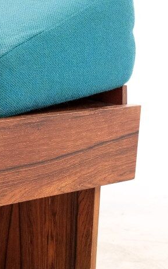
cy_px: 181
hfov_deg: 10.5
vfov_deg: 16.9
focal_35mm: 123
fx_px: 901
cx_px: -11
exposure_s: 1/42
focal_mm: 29.2
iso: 3200
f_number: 4
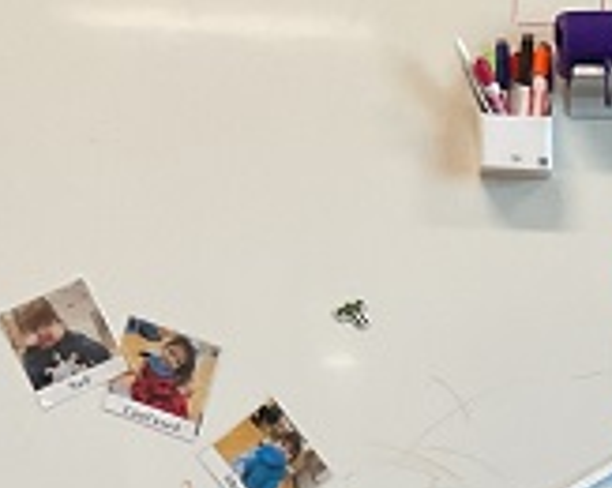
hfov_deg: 15.9
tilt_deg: -11.5
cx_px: 758
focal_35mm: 116
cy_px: 1036
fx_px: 2099
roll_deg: -2.7
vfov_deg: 11.6
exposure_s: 1/60
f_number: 1.8
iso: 125
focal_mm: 3
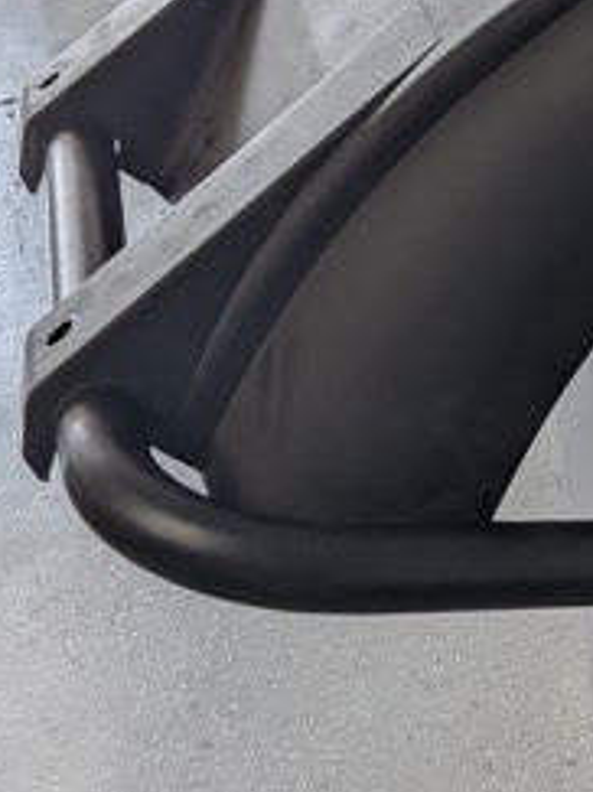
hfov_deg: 15.4
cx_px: 872
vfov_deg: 22.0
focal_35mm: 89
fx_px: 2035
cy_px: 277
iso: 21
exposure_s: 1/119
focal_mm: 4.53
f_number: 1.7
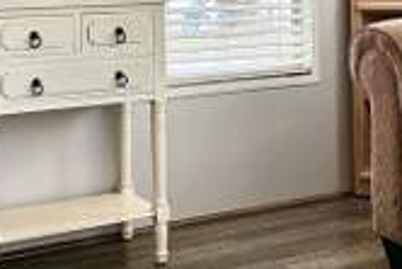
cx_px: 160
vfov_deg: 18.2
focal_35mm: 72
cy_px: -32
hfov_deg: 28.0
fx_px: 805
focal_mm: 6.76
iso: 100
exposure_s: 1/401
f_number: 1.78
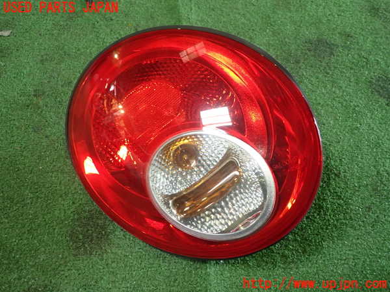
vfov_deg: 46.8
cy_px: 146
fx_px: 338
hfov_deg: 60.0
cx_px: 195
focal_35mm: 30
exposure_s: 1/30
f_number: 2.3
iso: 250
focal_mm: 5.4
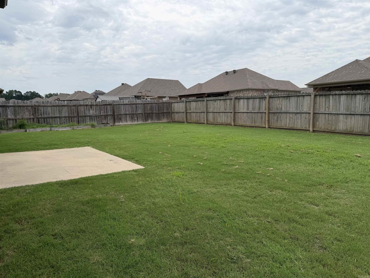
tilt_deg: -5.6
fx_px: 257
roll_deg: +0.5
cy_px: 139
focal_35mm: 24
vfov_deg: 56.8
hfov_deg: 71.6
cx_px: 185
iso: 80
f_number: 1.78
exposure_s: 1/4975
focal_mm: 6.76
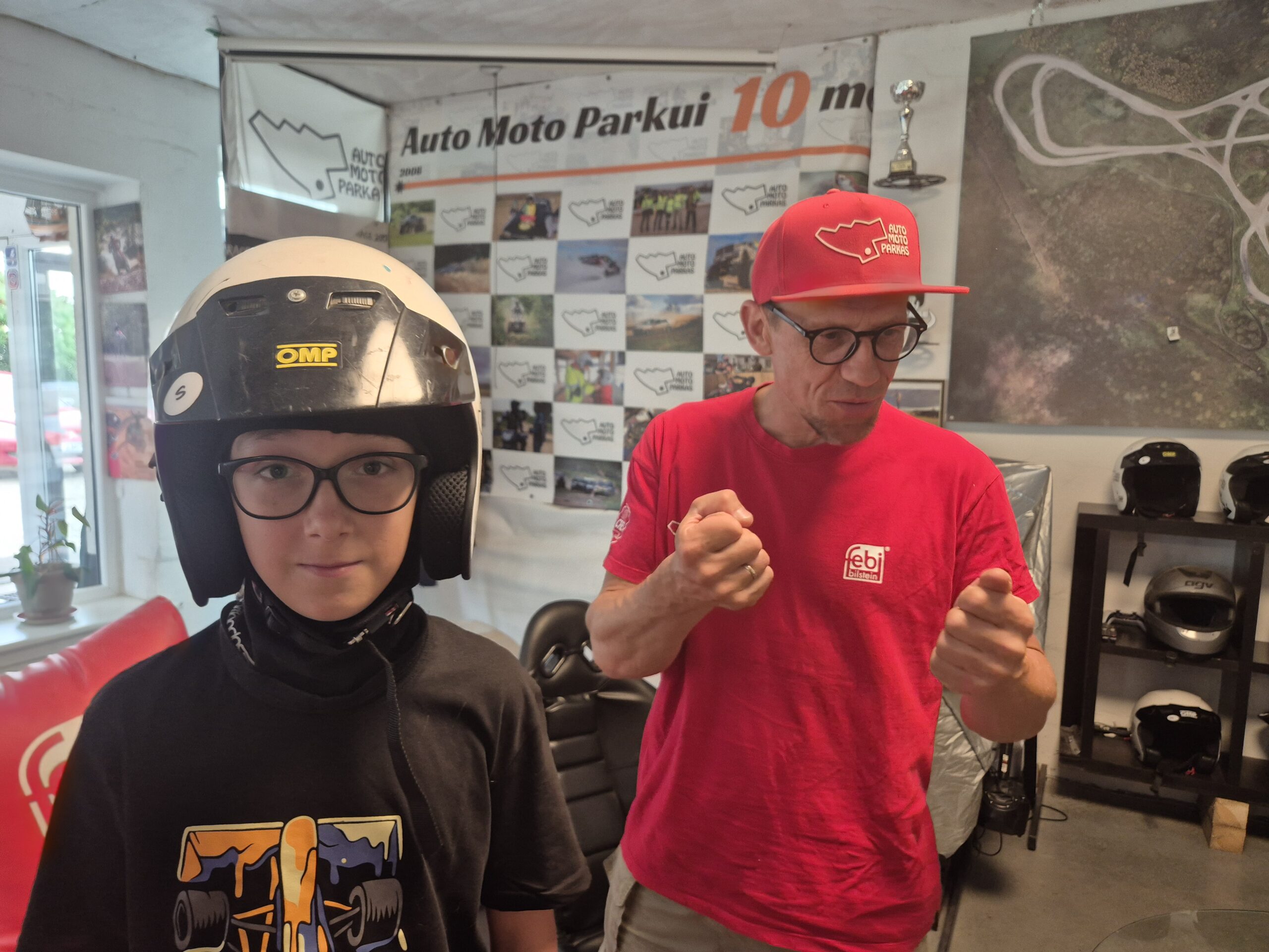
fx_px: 843
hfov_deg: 73.9
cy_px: 476
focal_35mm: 23
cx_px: 634
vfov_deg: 58.9
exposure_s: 1/100
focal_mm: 5.4
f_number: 1.8
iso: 320
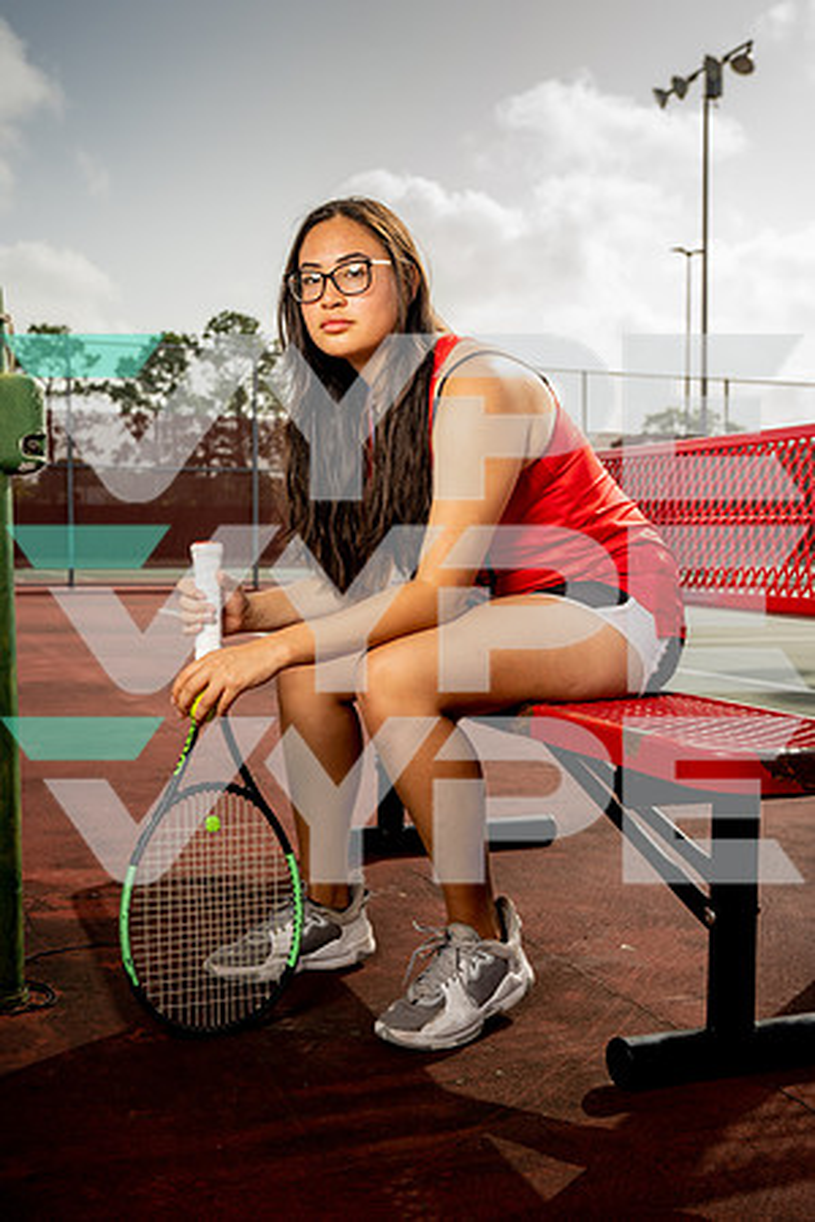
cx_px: 408
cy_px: 611
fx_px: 1358
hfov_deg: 33.4
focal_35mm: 40
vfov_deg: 48.5
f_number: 6.3
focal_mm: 40
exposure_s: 1/250
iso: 50
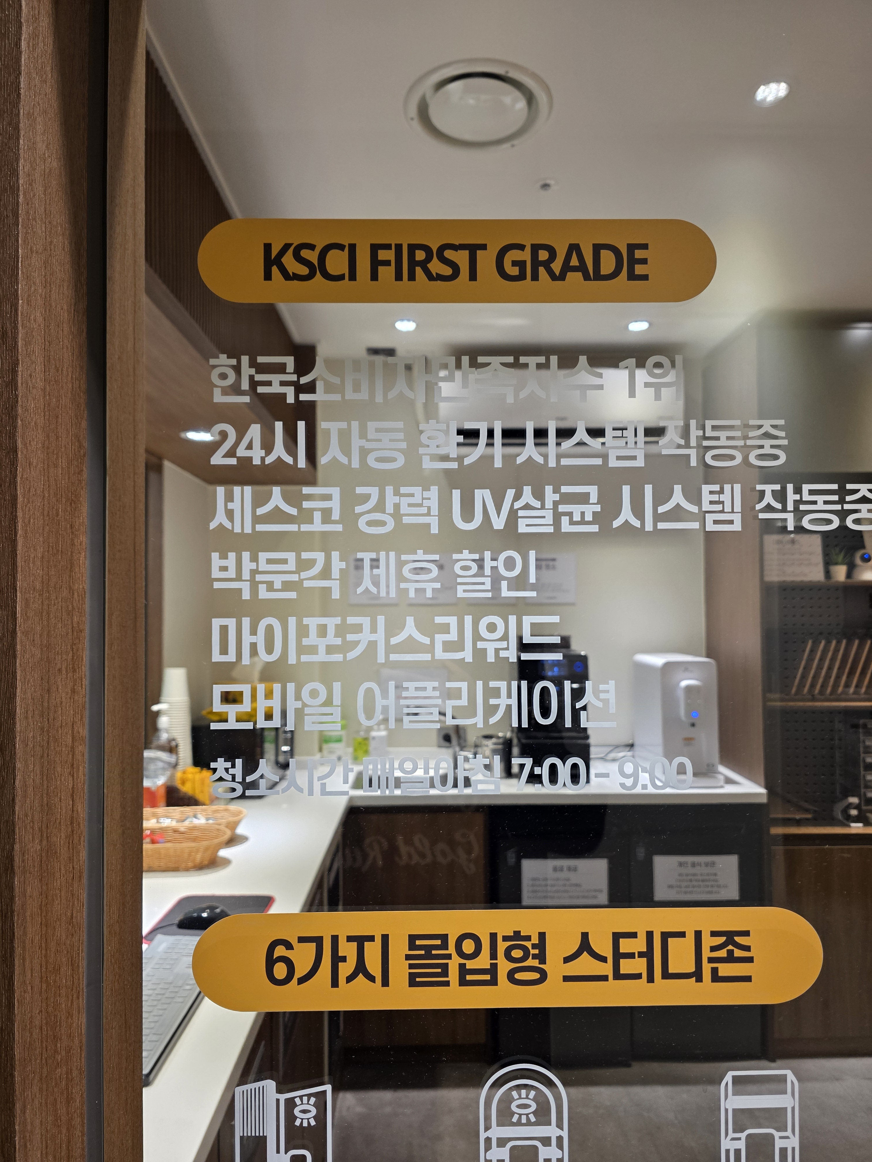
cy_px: 581
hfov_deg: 58.9
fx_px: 773
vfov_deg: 73.9
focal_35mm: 23
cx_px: 436
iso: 200
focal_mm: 6.3
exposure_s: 1/120
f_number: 1.7
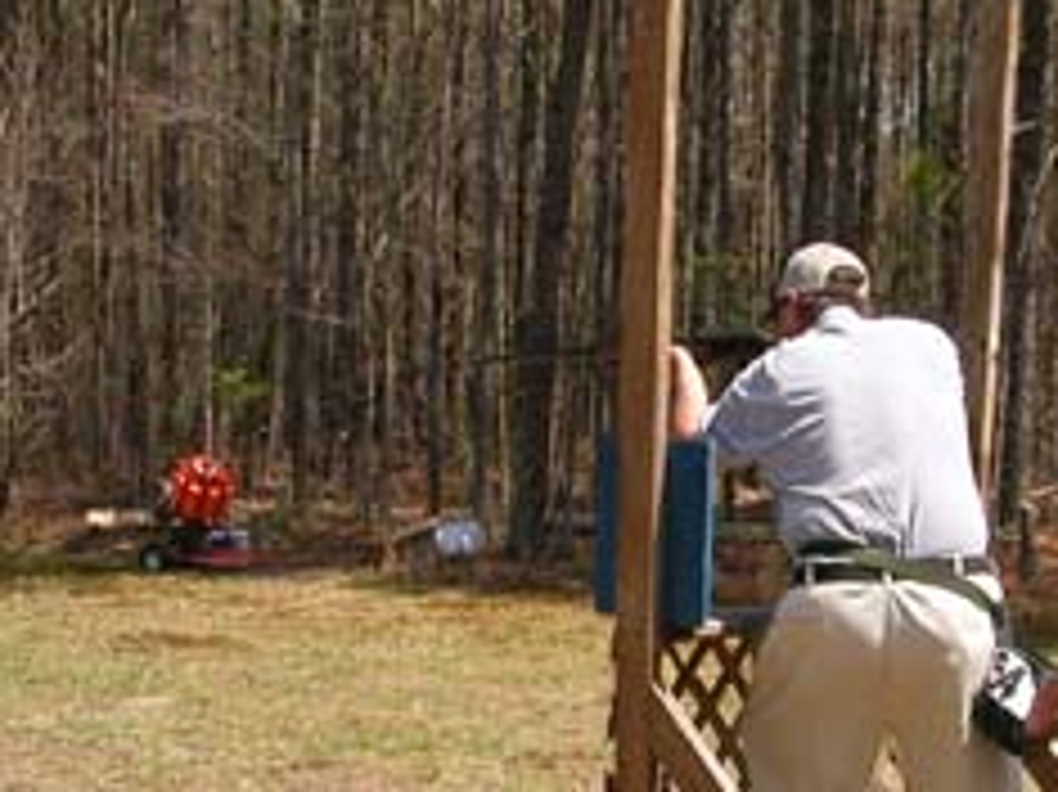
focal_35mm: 71
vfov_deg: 20.4
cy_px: 652
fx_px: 2169
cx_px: 720
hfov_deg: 27.2
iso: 100
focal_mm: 5.6
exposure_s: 1/397
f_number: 4.5
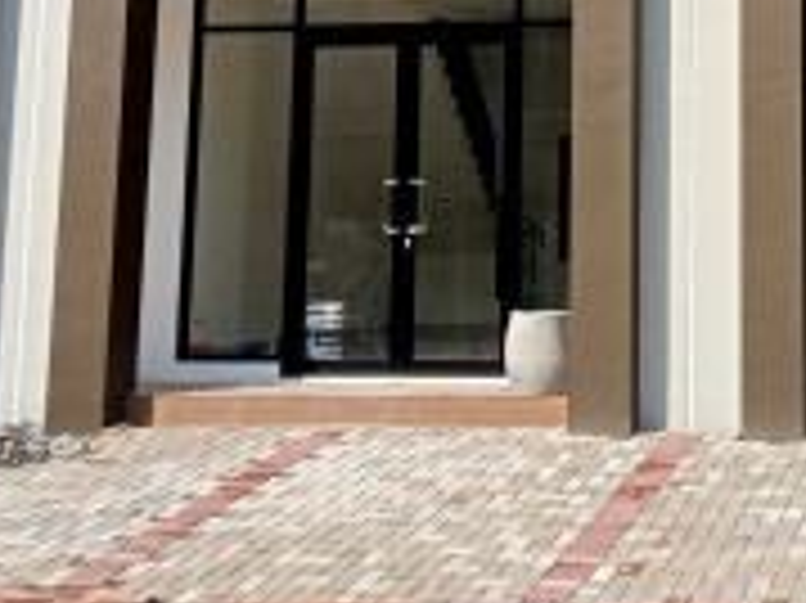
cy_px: -122
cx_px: 678
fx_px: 2234
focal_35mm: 96
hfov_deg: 20.2
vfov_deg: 14.9
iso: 113
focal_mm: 3.37
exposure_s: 1/1639
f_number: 2.2
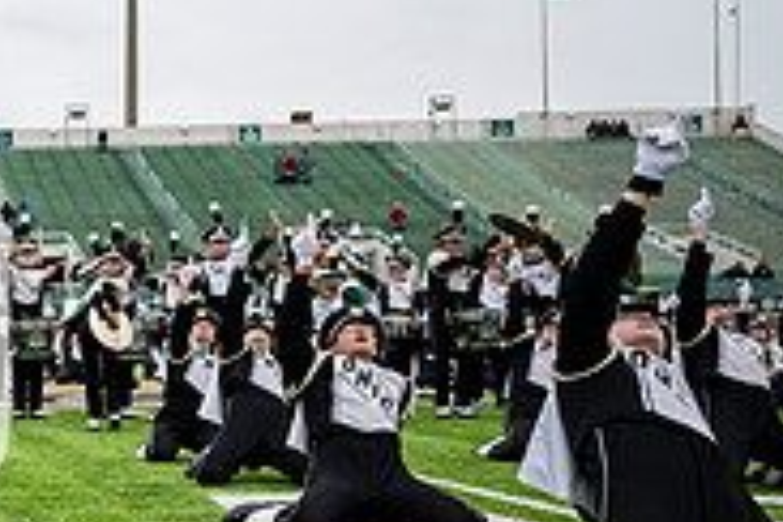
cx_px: -312
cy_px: 383
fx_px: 1653
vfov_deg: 17.9
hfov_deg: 22.8
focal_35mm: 76
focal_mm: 24
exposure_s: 1/500
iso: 100
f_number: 2.8
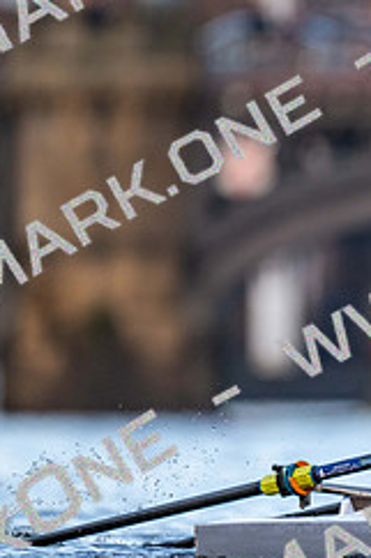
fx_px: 22275
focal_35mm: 1439
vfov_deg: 1.4
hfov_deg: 1.0
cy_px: 384
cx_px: 562
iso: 1100
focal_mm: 600
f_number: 4
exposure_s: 1/2500
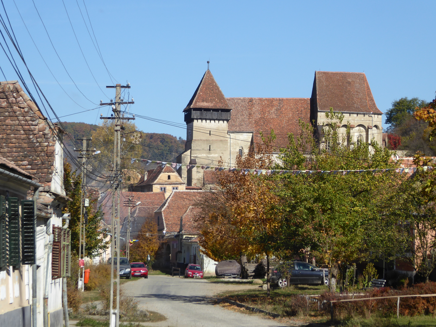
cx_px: 218
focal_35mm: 168
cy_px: 164
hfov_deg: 11.8
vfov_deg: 8.8
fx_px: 2116
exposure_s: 1/400
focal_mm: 27.1
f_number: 5.4
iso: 80
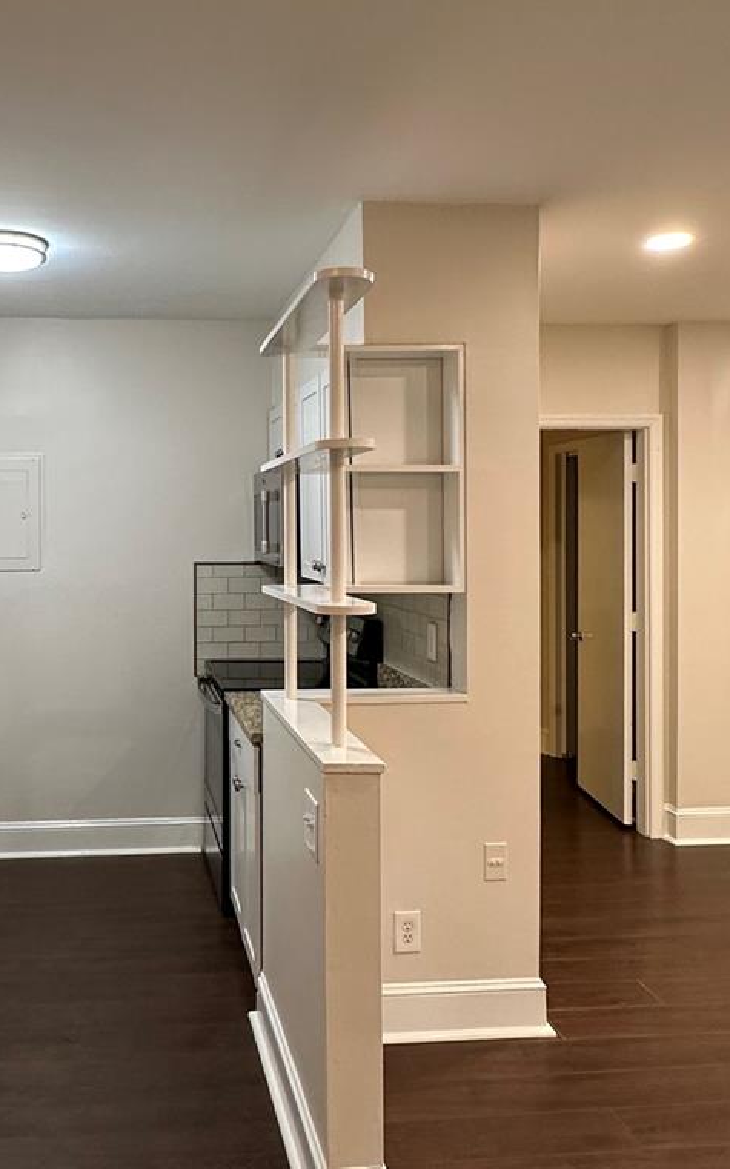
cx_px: 192
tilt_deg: -0.5
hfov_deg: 40.8
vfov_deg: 62.8
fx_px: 955
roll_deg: -0.2
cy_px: 529
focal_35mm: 30
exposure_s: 1/60
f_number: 2.2
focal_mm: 2.22
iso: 160
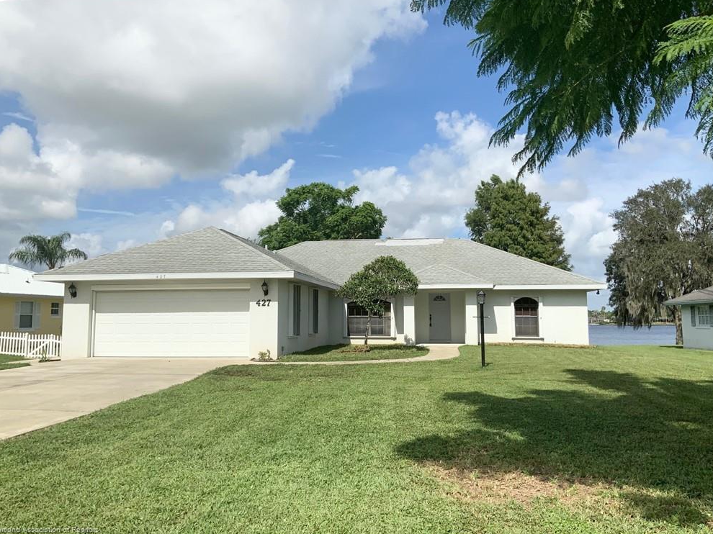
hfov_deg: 60.0
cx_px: 355
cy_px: 258
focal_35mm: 30
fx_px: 618
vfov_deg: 46.8
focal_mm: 3
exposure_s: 1/3788
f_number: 1.8
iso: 20
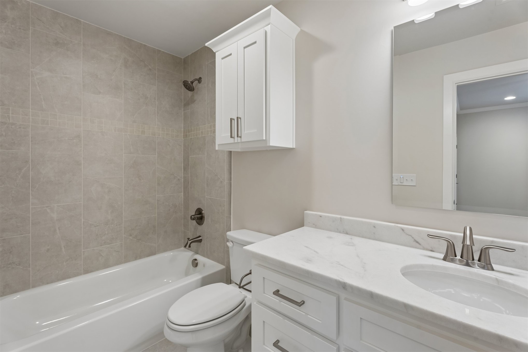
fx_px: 235
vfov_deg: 73.7
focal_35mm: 16
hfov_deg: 96.7
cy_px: 176
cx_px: 264
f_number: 9
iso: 250
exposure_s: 1/25
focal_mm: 16
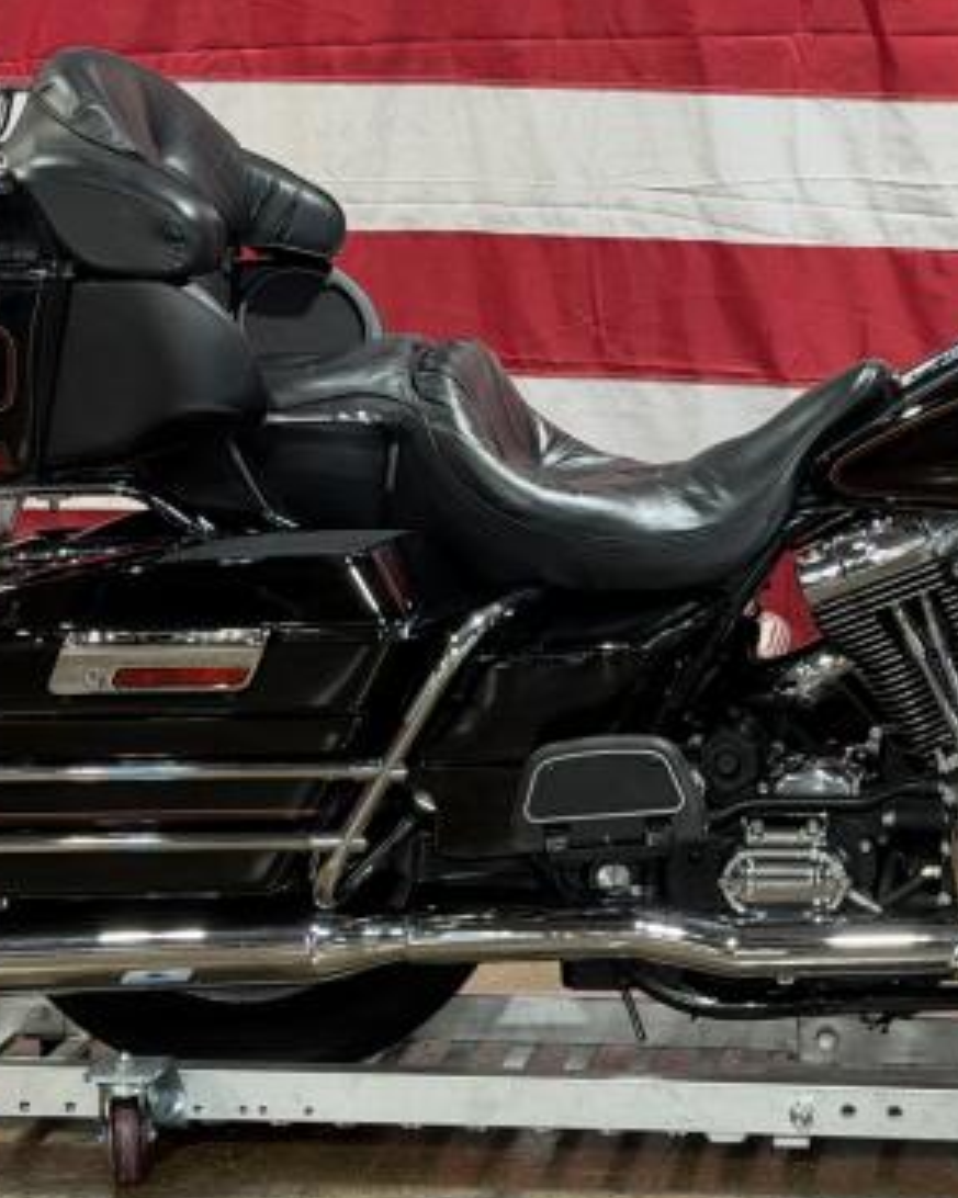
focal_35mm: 103
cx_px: 846
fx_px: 3652
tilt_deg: -10.2
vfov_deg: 18.6
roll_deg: +0.2
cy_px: 602
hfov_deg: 14.8
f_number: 1.78
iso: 80
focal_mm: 6.76
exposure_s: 1/60
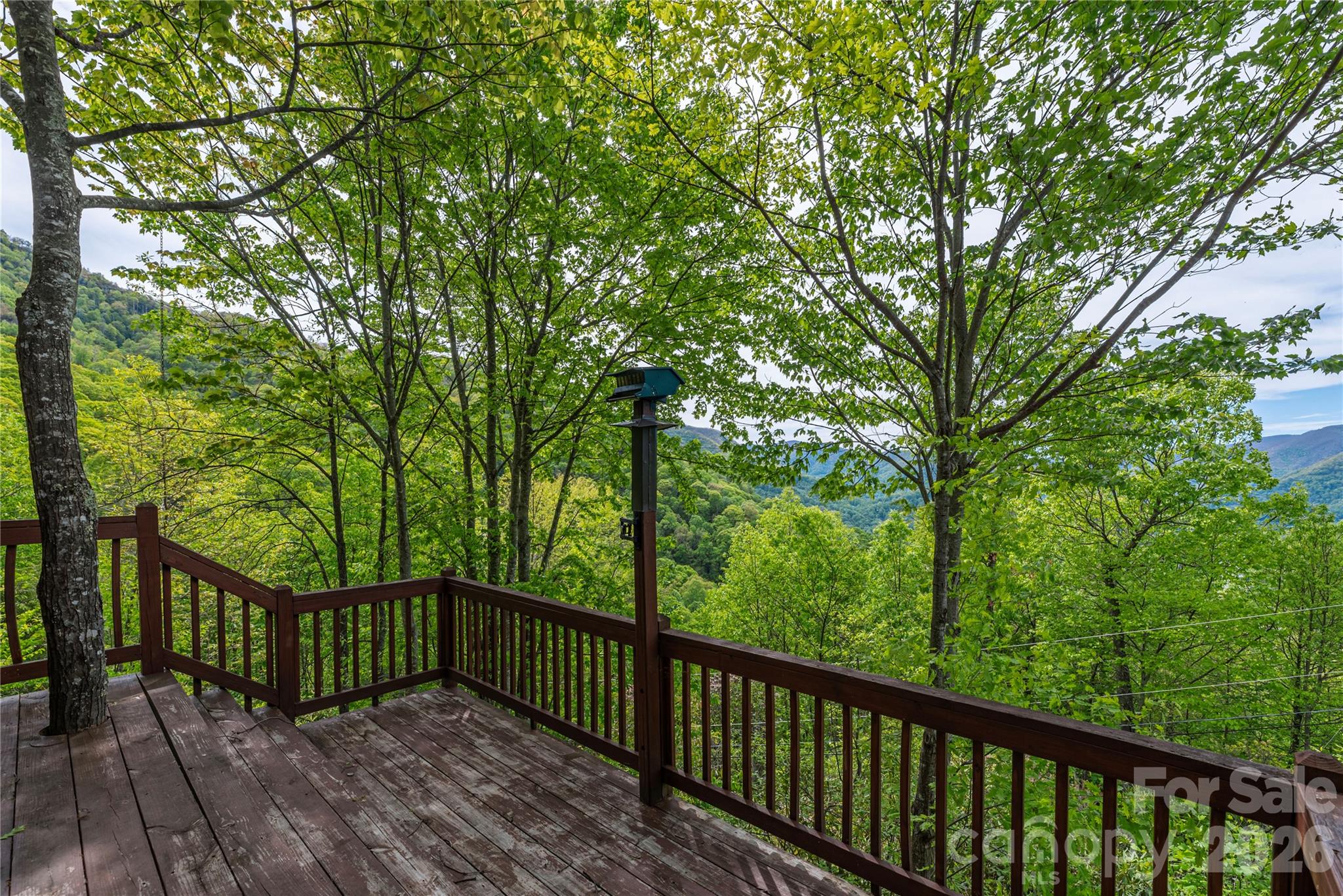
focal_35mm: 14
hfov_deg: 104.2
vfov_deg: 81.2
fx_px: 522
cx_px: 672
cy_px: 448
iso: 320
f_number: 8
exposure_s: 1/1250
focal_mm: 14
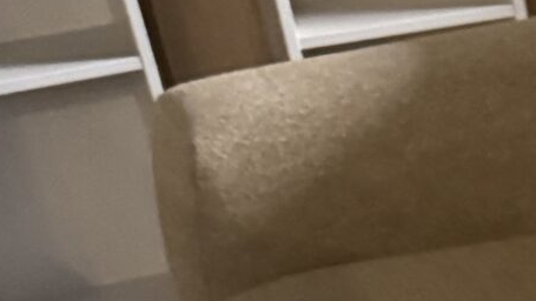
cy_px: 911
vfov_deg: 7.3
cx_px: 1030
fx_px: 2089
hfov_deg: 12.9
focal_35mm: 147
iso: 800
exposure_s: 1/33
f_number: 1.78
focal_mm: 6.76
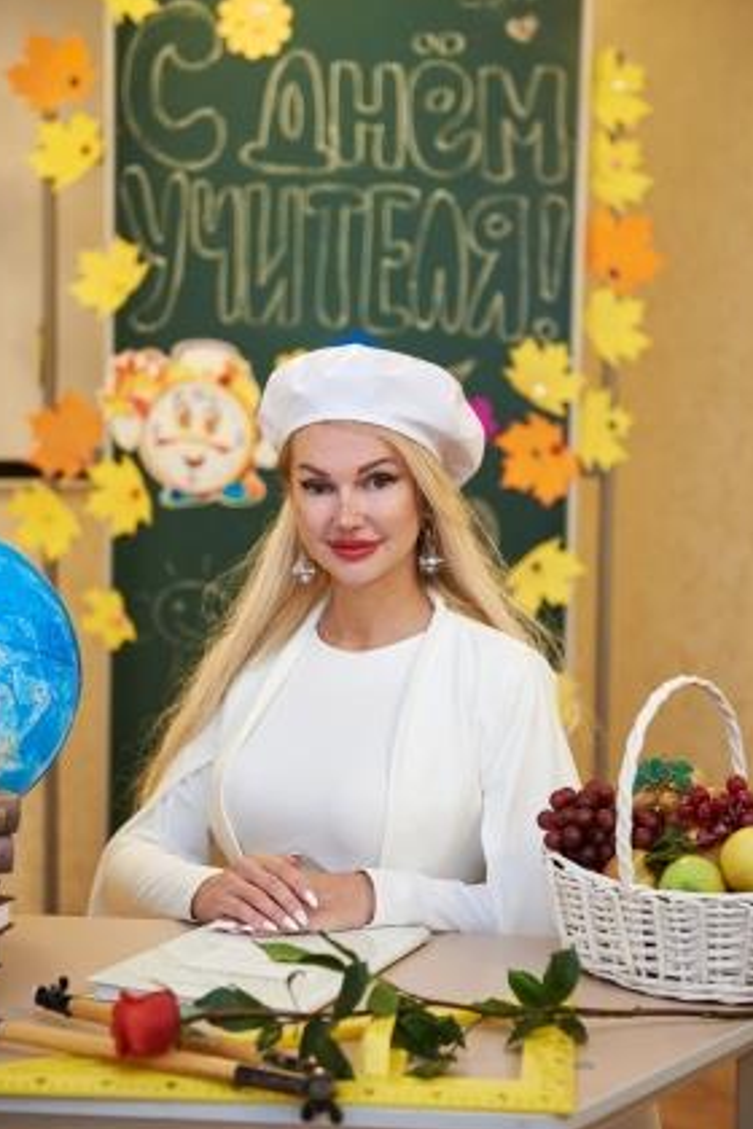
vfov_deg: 31.4
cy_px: 554
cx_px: 367
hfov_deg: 21.2
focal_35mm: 64
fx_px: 2008
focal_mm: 60
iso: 250
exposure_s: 1/200
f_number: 2.8
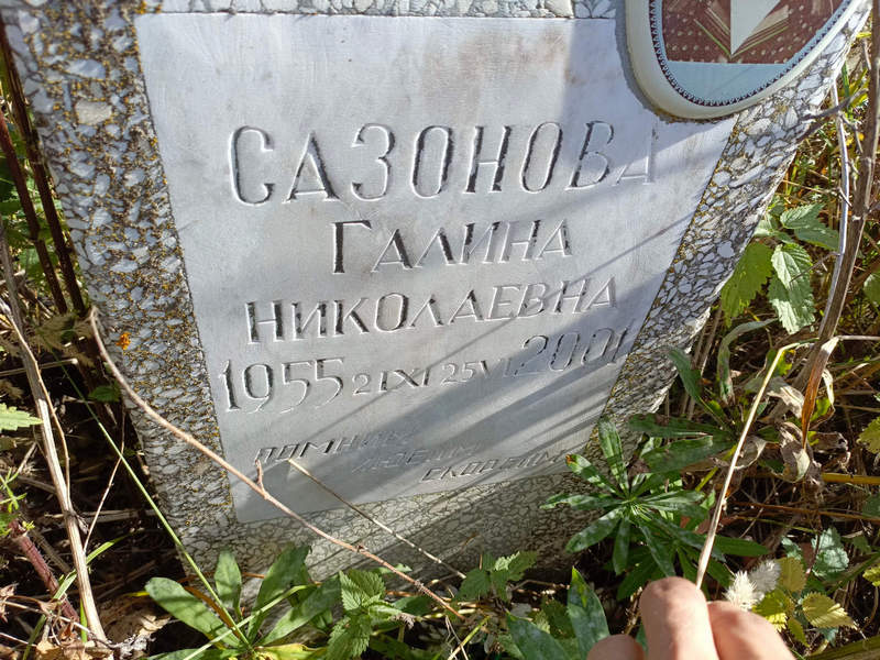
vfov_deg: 54.9
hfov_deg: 69.4
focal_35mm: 25
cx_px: 440
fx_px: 636
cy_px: 330
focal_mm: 4.76
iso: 112
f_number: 1.69
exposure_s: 1/403
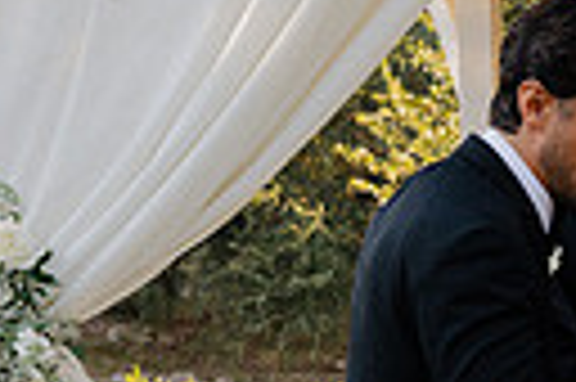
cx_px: 1076
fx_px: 1742
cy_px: 492
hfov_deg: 15.7
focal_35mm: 109
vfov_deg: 12.2
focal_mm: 24
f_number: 4.5
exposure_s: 1/250
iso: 400
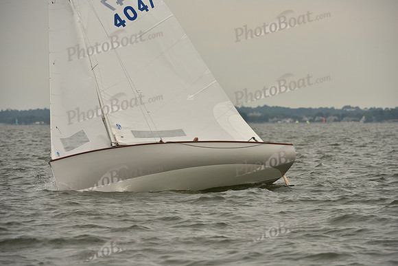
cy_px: 133
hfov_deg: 7.9
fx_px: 2875
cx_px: 199
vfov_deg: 5.3
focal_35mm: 260
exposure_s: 1/1000
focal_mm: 260
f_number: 6.3
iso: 400
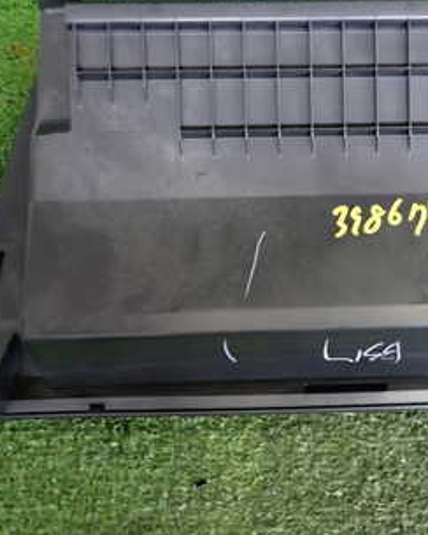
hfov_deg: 30.3
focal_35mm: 48
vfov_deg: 38.0
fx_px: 760
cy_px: 149
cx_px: 374
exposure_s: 1/80
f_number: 2
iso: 400
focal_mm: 4.5
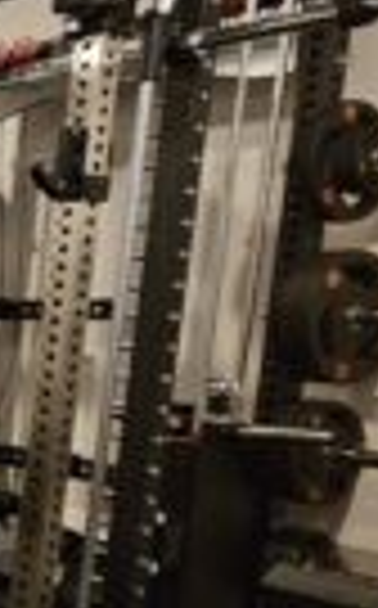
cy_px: 376
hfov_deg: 12.6
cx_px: -675
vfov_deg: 39.4
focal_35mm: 51
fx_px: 843
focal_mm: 2.2
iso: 640
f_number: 2.2
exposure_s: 1/24
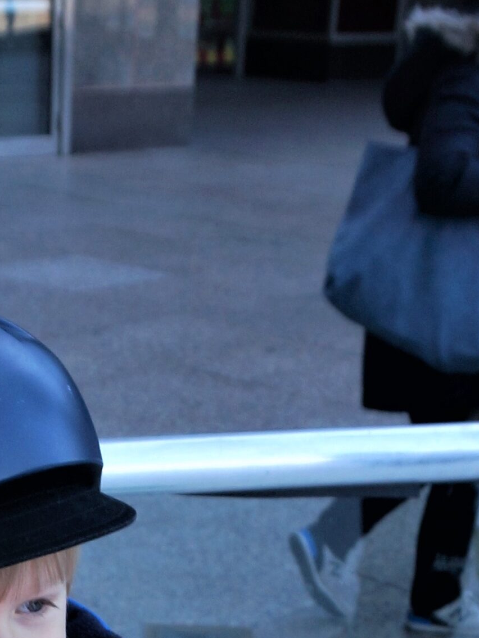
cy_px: 1073
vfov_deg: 18.5
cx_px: 31
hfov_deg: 16.5
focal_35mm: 88
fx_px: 1623
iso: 100
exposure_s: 1/200
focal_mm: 16
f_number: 5
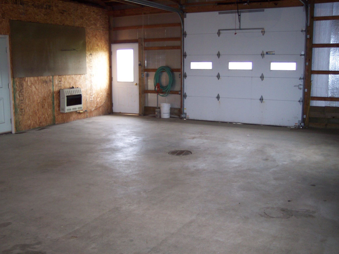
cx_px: 170
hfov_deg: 49.0
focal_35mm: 38
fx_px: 372
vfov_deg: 37.7
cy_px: 127
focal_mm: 8
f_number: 2.8
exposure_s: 1/30
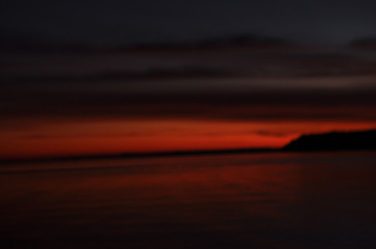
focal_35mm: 82
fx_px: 860
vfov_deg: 16.5
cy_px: 124
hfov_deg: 24.6
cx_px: 188
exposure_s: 1/5
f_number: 7.1
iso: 200
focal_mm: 55
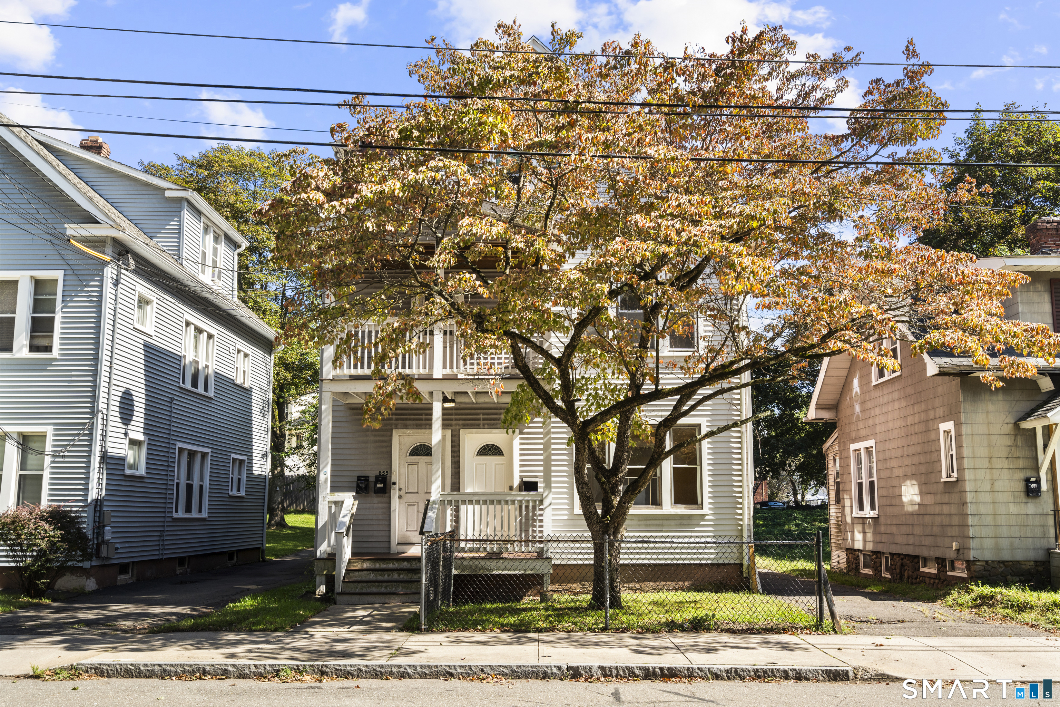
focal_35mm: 35
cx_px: 530
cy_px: 354
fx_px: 1030
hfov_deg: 54.4
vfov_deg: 37.9
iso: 200
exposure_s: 1/25
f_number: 9
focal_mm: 35
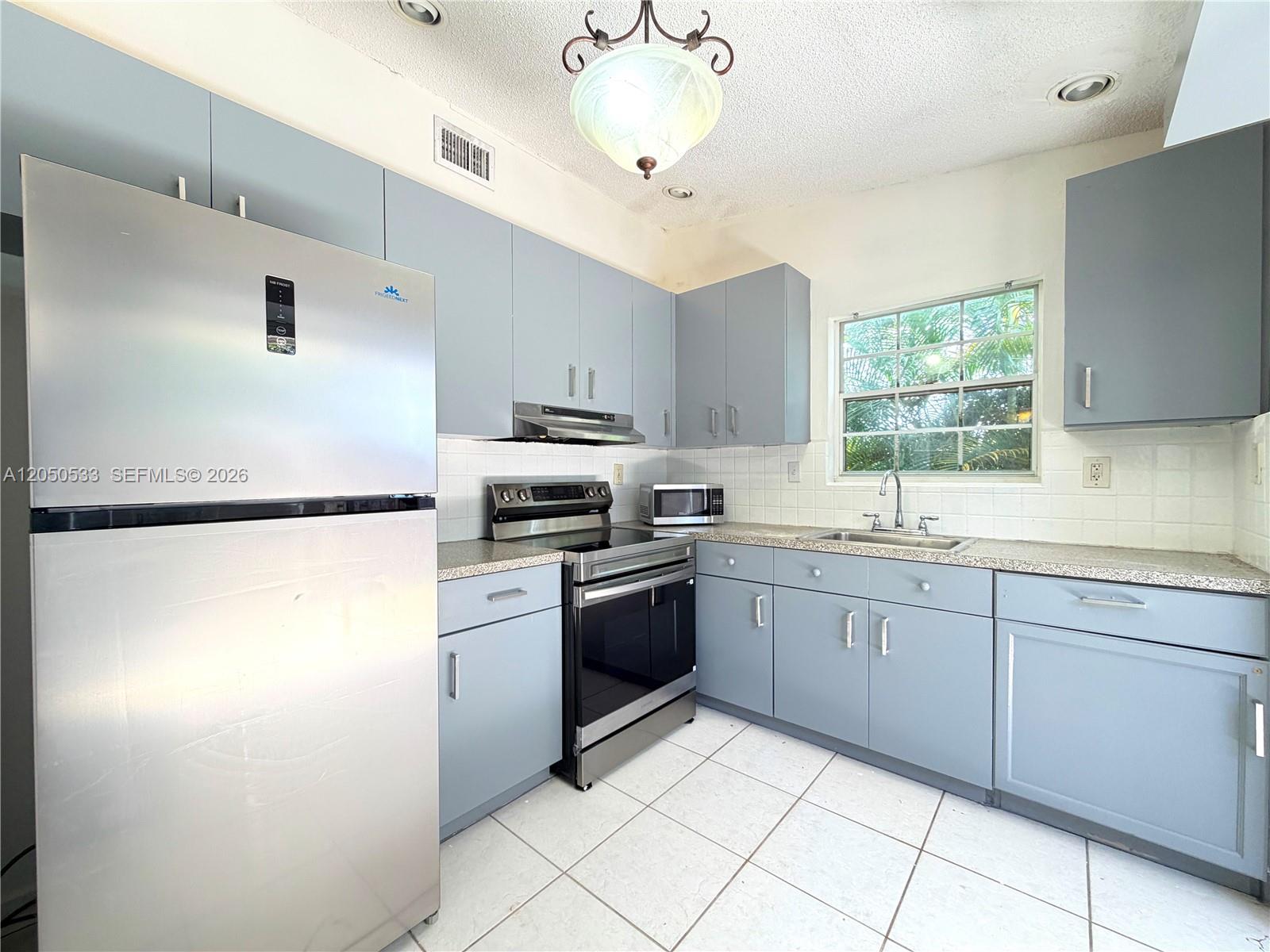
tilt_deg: -0.3
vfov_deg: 85.7
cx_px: 635
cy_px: 476
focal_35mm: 14
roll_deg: +1.3
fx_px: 514
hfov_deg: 102.1
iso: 200
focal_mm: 2.22
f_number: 2.2
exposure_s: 1/60
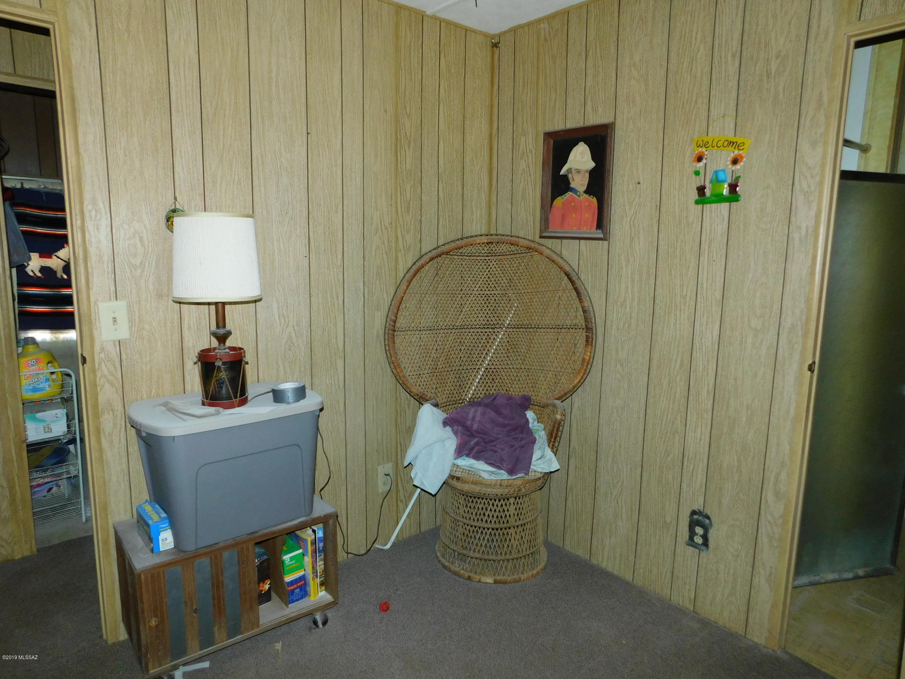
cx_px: 452
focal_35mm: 23
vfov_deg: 58.9
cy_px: 340
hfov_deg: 73.9
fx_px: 601
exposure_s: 1/30
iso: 200
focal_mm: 4
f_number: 3
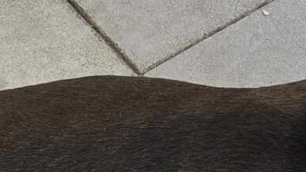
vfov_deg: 7.2
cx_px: 481
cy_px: 280
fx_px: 1347
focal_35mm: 166
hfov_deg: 12.3
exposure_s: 1/180
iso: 40
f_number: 1.7
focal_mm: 6.3
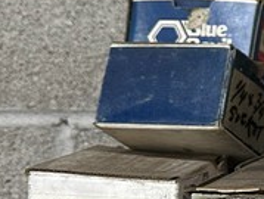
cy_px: 96
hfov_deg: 12.2
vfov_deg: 10.9
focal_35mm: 137
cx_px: 584
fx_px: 1047
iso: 250
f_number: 1.78
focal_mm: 6.86
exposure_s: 1/82
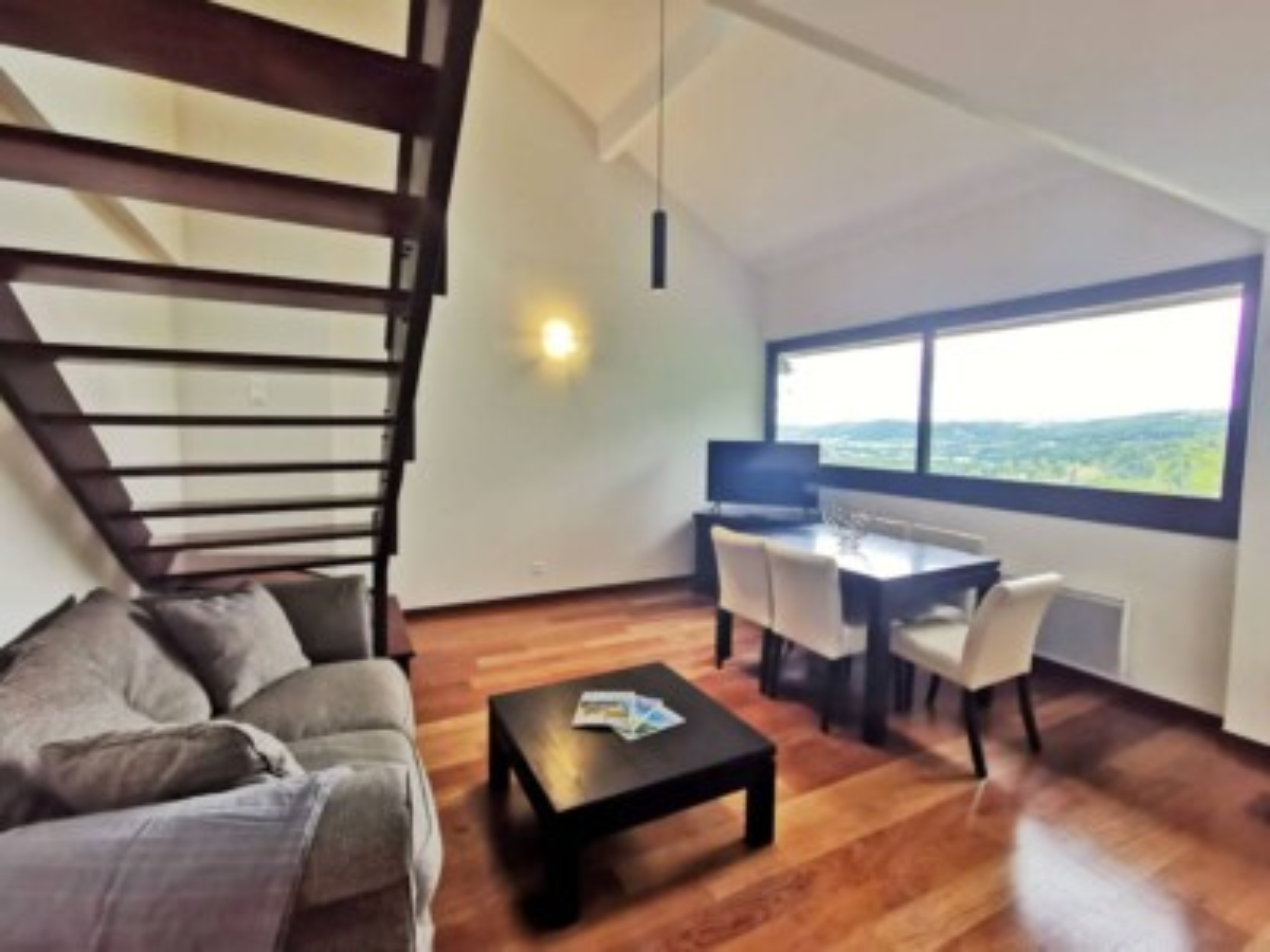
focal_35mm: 16
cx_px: 635
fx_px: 587
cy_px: 476
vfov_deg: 78.1
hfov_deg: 94.5
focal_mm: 2.35
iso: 125
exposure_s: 1/60
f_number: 2.2
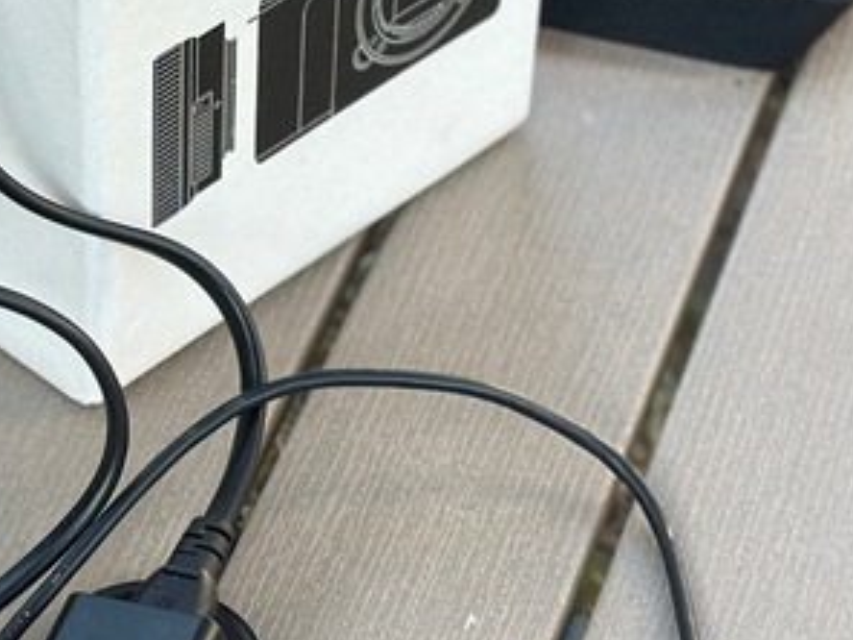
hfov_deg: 12.1
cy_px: 185
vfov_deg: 9.2
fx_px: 3992
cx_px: 150
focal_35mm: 162
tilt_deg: -36.1
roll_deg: -1.2
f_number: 1.78
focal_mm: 6.86
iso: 80
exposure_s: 1/226
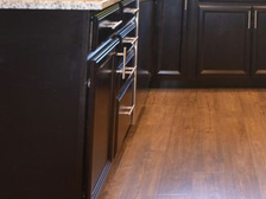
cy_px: -50
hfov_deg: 34.1
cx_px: 238
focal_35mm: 53
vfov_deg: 24.4
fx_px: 410
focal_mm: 13
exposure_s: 1/25
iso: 400
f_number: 3.8
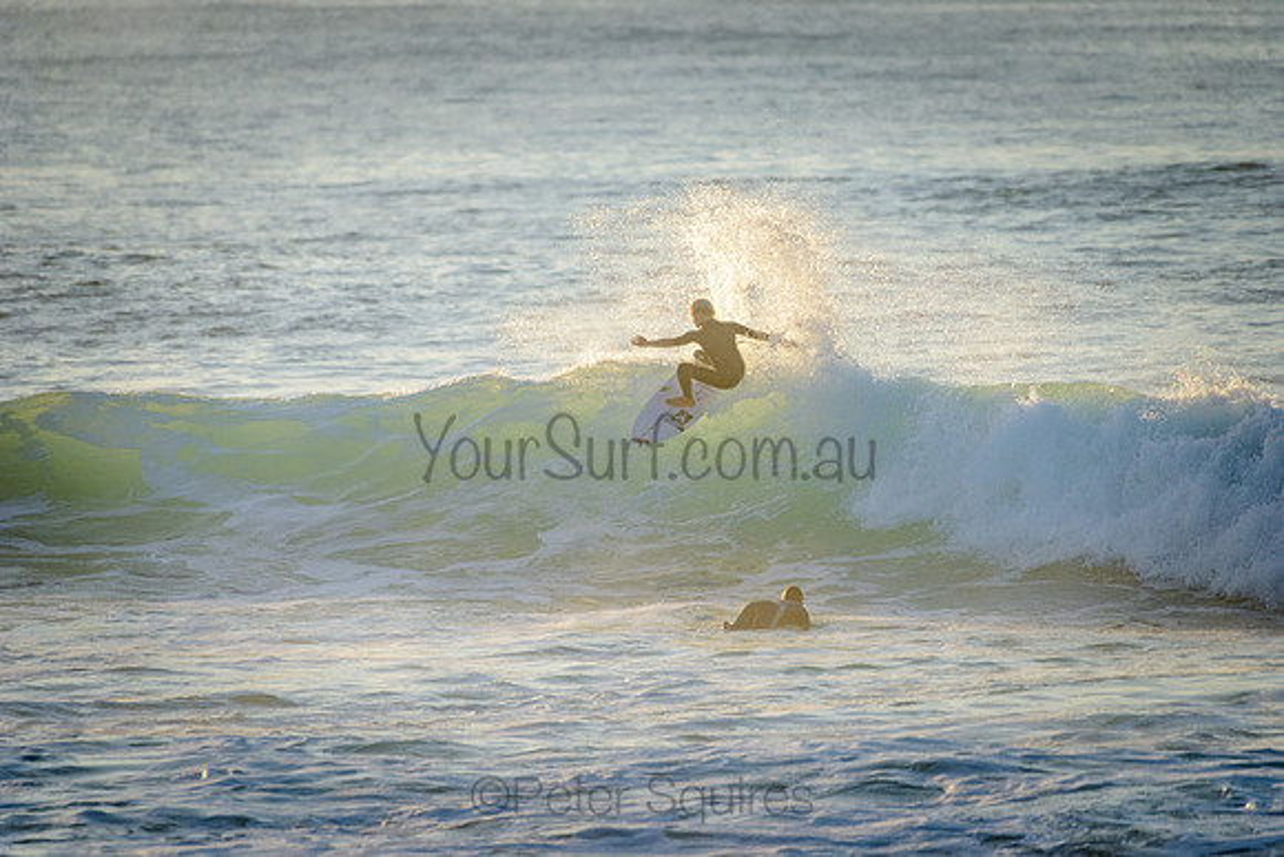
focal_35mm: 500
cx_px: 642
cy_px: 428
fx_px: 17837
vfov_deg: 2.8
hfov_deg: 4.1
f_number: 5.6
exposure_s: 1/2000
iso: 320
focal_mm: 500
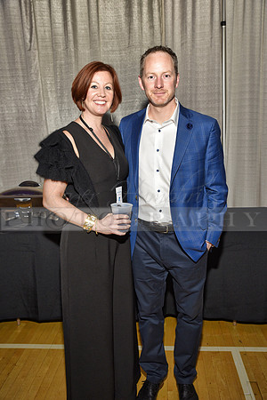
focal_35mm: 35
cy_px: 200
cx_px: 134
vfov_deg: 54.4
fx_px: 389
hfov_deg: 37.9
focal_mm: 35
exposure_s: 1/60
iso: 200
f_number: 5
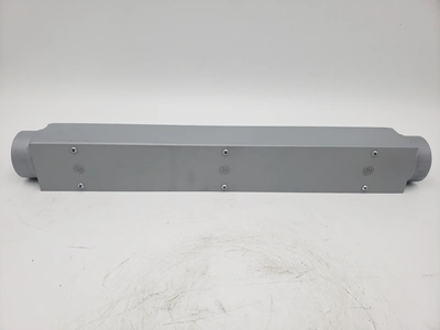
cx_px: 220
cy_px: 165
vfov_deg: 53.1
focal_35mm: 26
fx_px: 330
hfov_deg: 67.3
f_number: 2.4
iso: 50
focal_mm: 4.3
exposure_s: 1/120
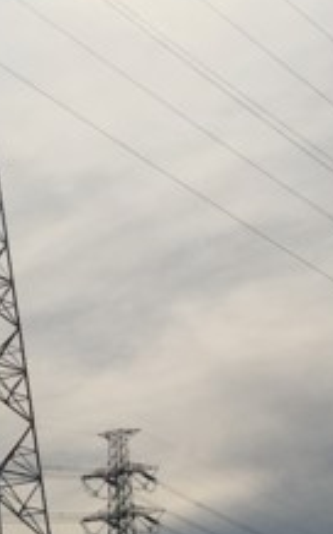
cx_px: 15
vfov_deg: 18.4
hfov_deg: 11.5
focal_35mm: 113
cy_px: 228
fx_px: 1643
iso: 25
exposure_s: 1/12821
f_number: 2.2
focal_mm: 4.15
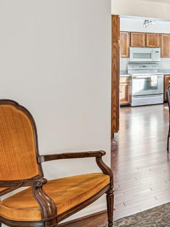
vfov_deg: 44.5
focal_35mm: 41
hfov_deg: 20.3
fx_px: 268
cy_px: 62
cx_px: 328
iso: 100
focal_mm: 14
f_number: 8
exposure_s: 1/5
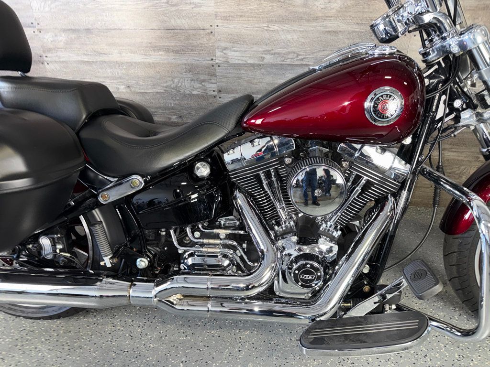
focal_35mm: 24
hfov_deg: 71.6
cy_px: 184
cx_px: 245
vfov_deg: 56.8
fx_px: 340
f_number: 1.78
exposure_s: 1/27
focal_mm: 6.76
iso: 64
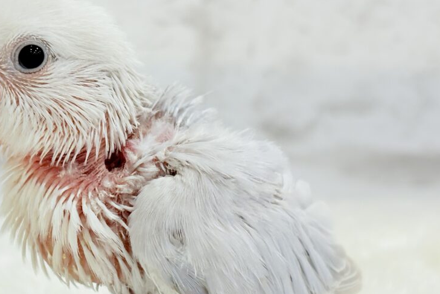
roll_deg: -1.2
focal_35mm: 89
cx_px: 151
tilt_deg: -5.8
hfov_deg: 22.8
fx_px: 1088
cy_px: 163
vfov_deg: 15.4
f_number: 1.6
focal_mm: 5.96
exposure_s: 1/100
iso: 64
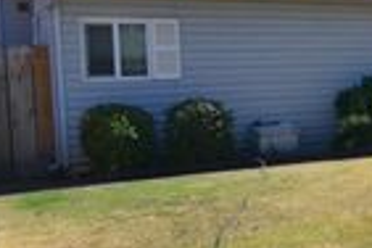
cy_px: 104
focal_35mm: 64
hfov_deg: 25.6
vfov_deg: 21.2
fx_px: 661
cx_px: 517
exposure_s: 1/200
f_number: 7.1
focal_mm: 12
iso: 100
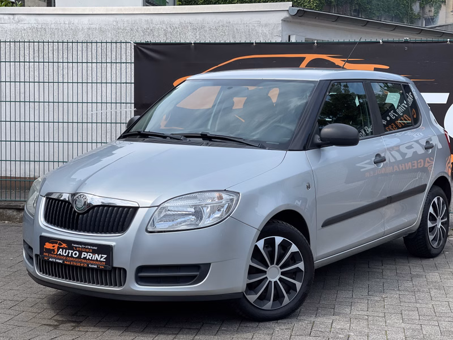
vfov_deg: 22.9
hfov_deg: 30.3
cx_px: 226
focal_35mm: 64
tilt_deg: -4.5
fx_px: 838
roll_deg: -1.7
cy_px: 170
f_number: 2.2
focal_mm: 7.5
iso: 32
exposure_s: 1/1233
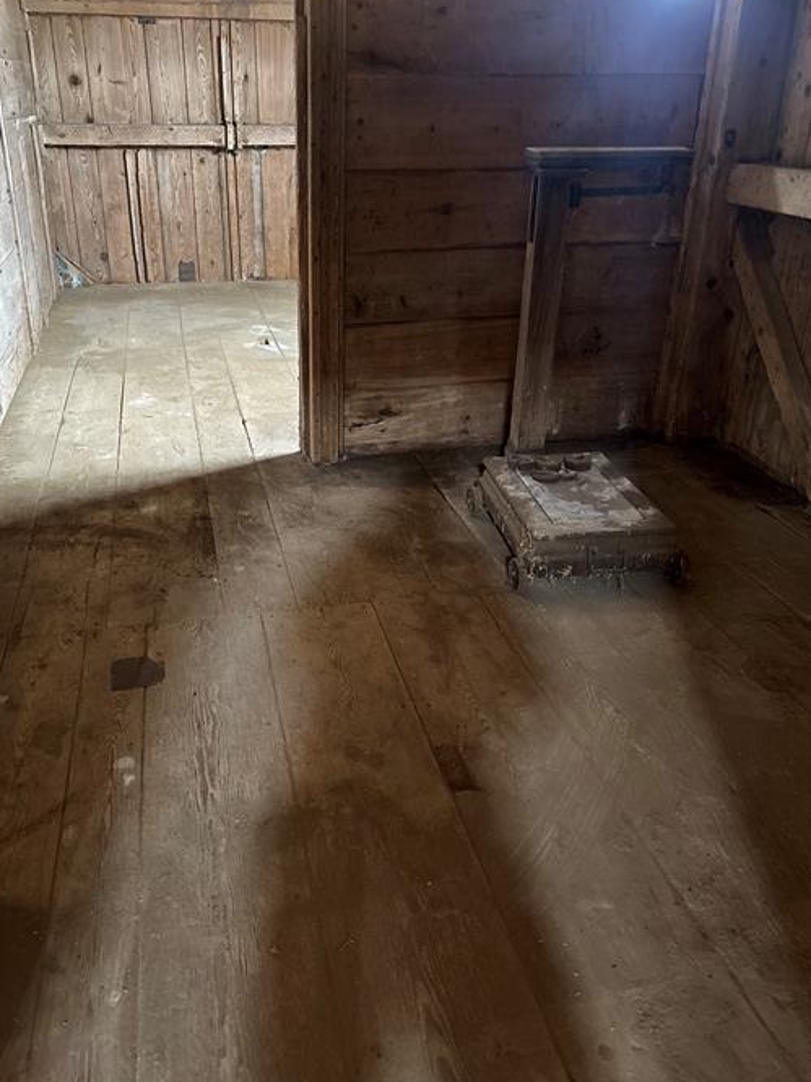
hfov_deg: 46.7
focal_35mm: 30
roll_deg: -0.9
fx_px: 938
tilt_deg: -23.3
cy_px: 500
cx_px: 377
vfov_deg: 59.9
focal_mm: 5.96
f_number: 1.6
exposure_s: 1/32
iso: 640
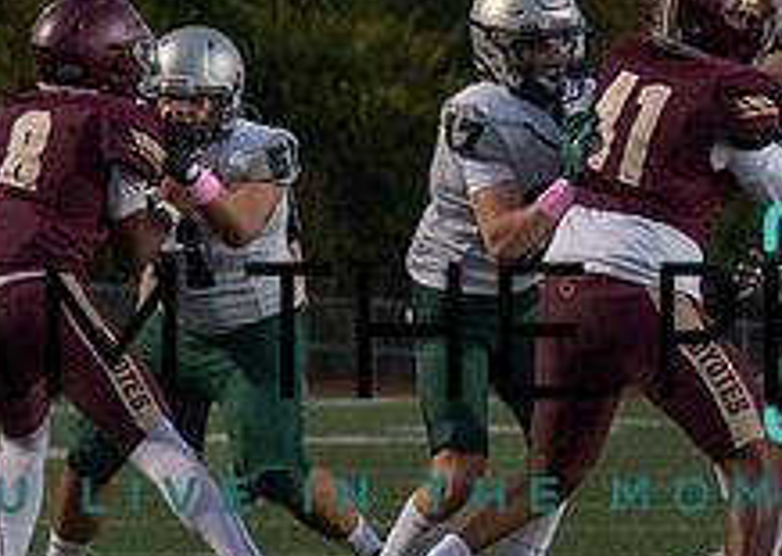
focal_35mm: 326
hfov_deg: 6.1
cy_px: 473
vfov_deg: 4.4
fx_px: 7229
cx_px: 1397
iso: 1250
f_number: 2.8
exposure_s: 1/1000
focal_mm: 76
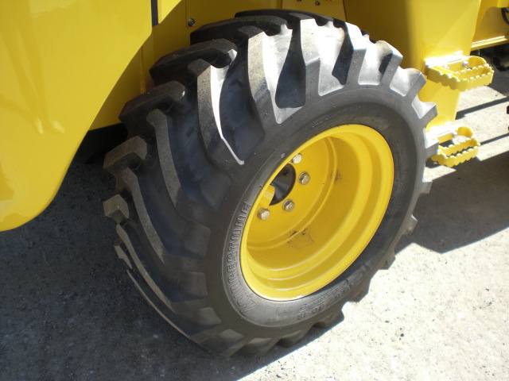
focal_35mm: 38
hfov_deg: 49.0
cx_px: 254
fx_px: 559
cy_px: 190
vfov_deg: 37.7
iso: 64
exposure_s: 1/200
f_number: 3.1
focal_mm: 6.3
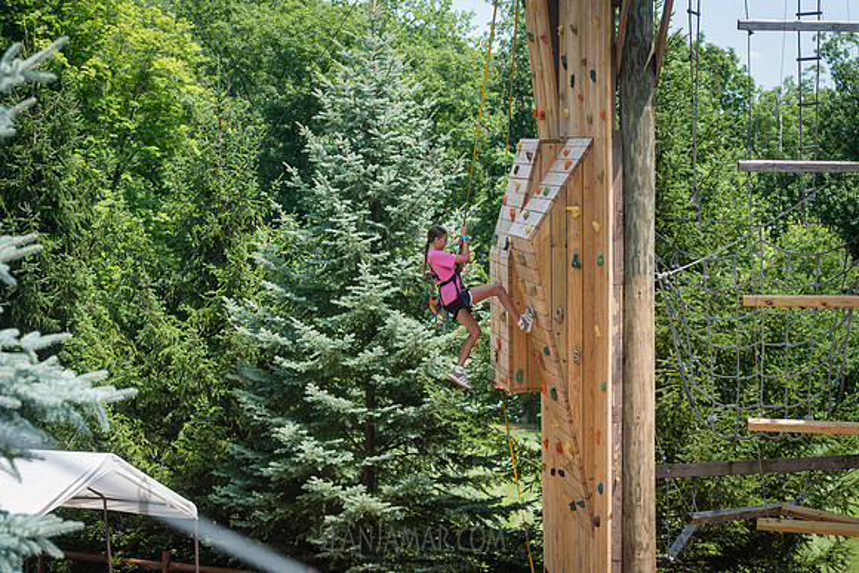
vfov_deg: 16.1
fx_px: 2026
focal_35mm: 85
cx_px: 430
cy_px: 286
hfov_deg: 23.9
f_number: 4
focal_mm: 80
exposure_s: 1/640
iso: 200
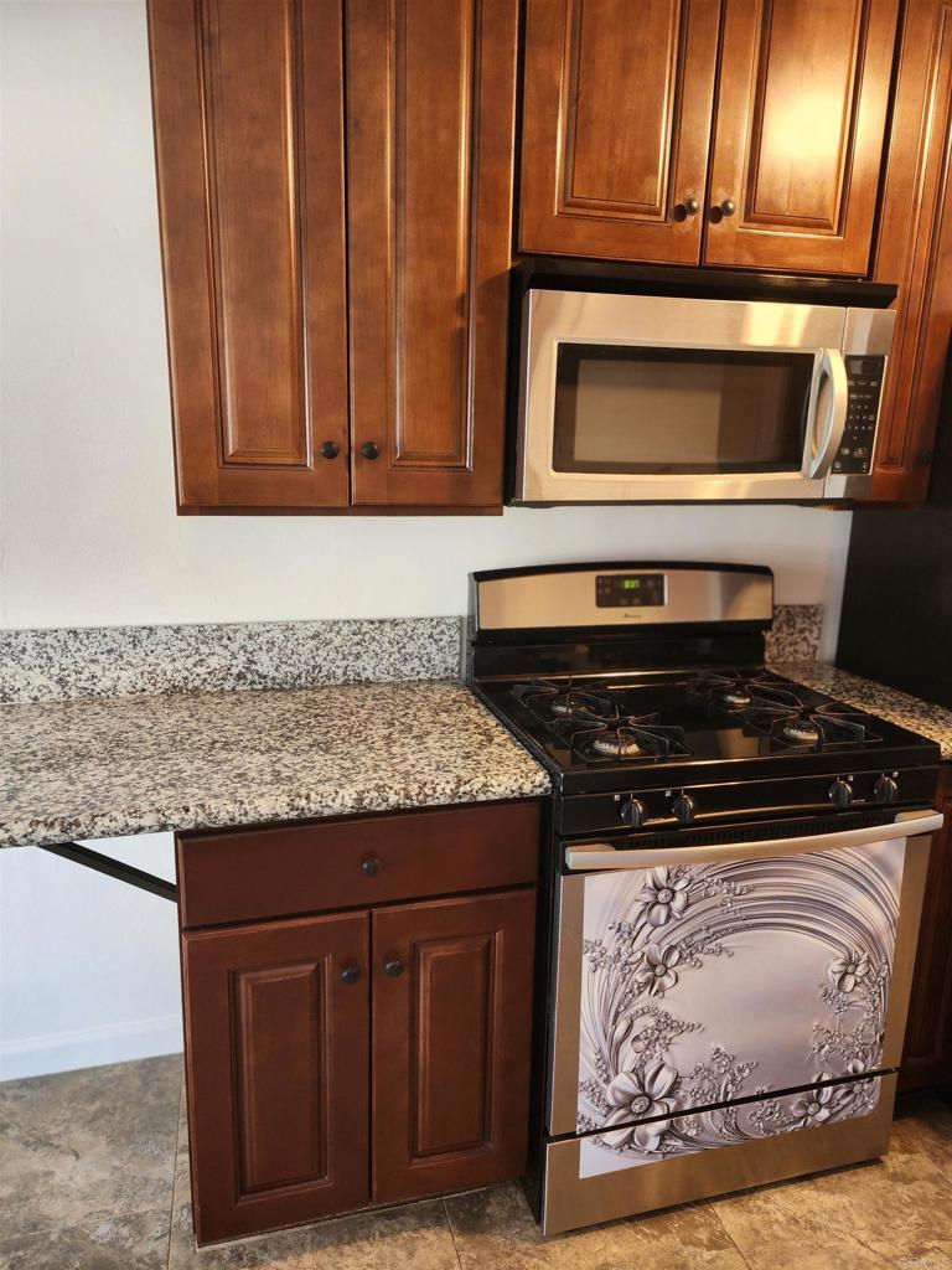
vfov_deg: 73.9
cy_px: 635
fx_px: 843
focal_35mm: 23
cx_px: 476
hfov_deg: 58.9
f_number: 1.8
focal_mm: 6.4
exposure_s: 1/60
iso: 320
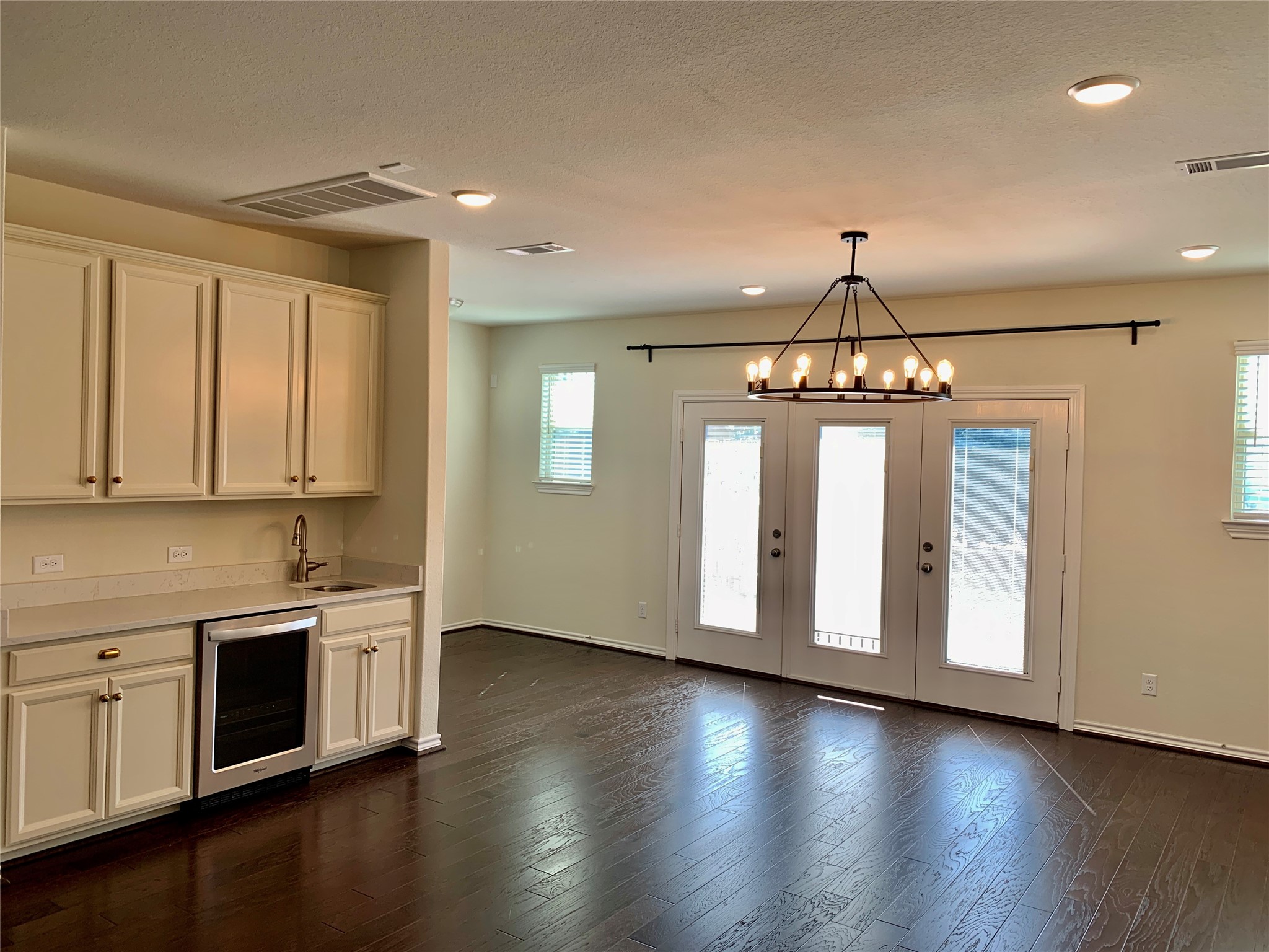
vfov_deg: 53.1
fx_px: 953
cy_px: 476
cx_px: 634
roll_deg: -2.4
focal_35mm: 26
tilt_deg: -0.2
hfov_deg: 67.3
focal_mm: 4.25
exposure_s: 1/120
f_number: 1.8
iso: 32
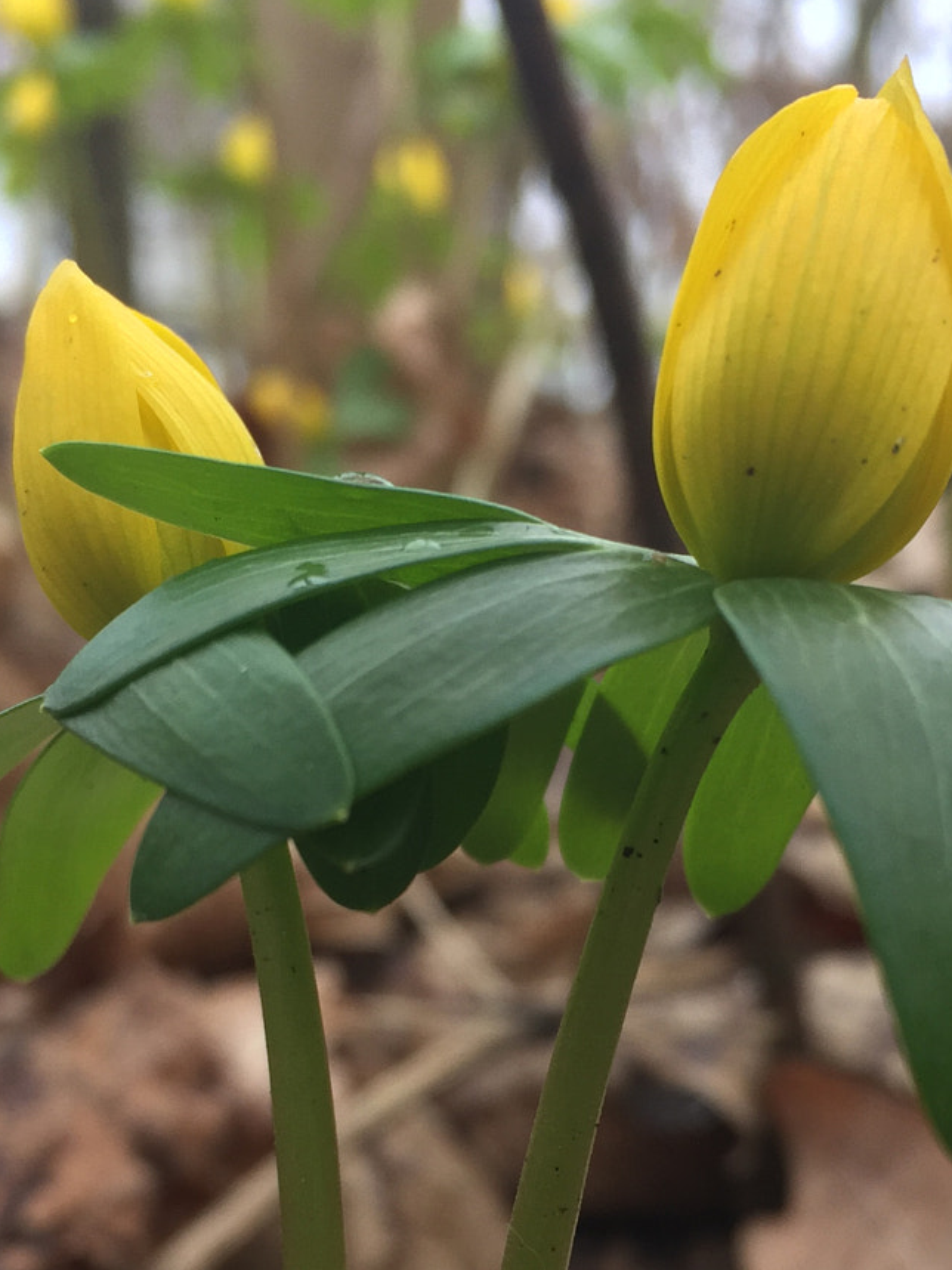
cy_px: 908
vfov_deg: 35.0
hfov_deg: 27.0
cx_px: 547
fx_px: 1981
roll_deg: -1.1
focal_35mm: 54
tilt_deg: -10.5
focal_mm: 4.15
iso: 40
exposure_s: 1/50
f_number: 2.2
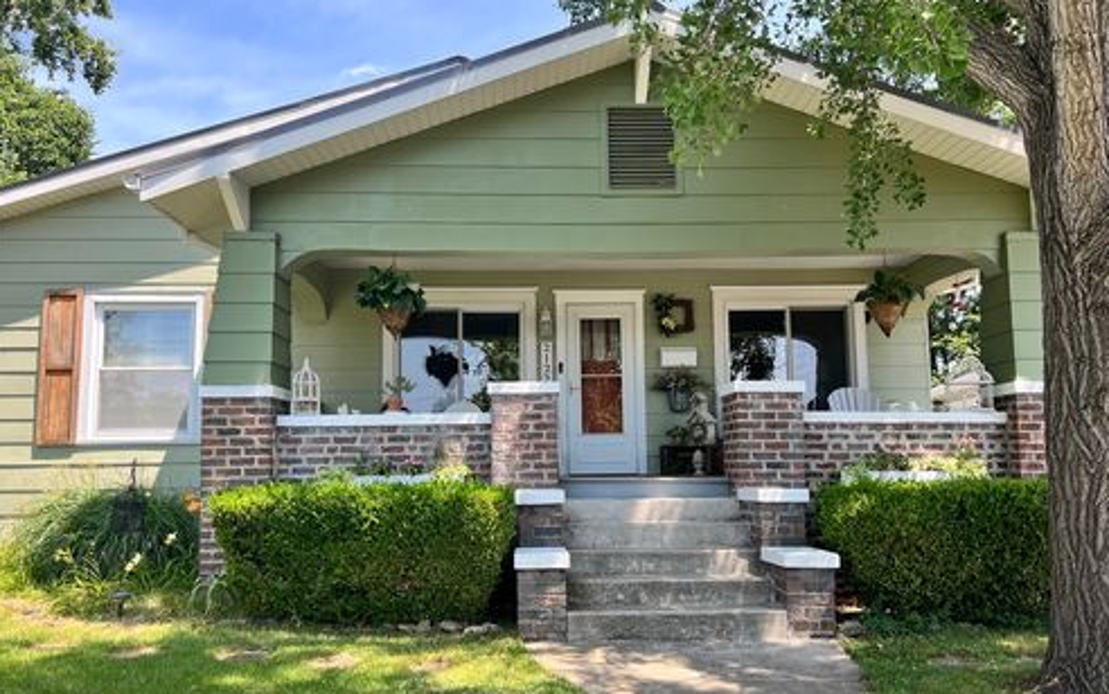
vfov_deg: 44.5
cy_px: 382
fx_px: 847
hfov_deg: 66.4
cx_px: 557
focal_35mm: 28
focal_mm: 5.7
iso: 50
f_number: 1.5
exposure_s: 1/700
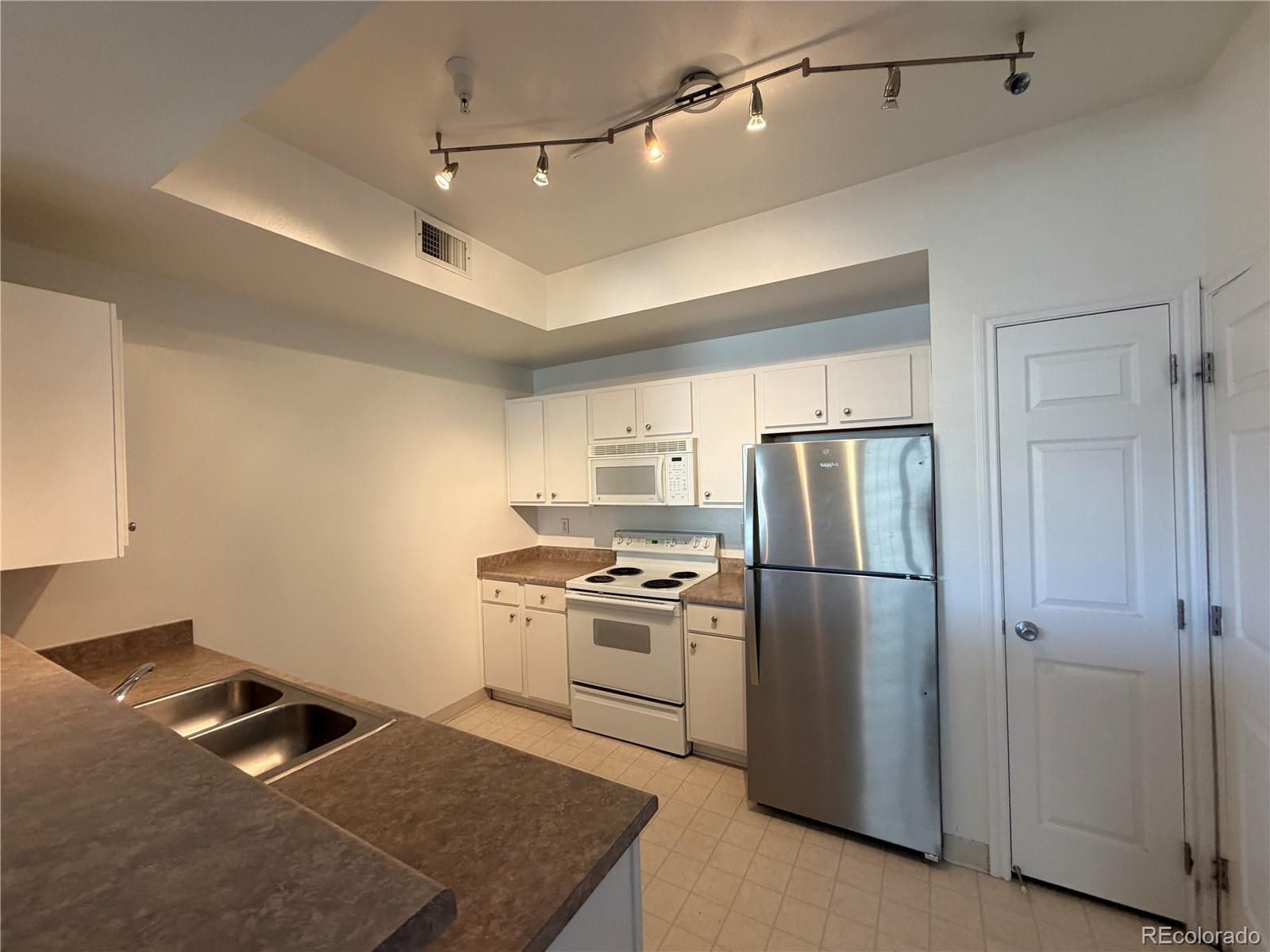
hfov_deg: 102.1
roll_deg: +2.2
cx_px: 635
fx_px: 514
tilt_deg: -0.3
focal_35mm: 14
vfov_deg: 85.7
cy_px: 476
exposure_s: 1/60
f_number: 2.2
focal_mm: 2.22
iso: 200
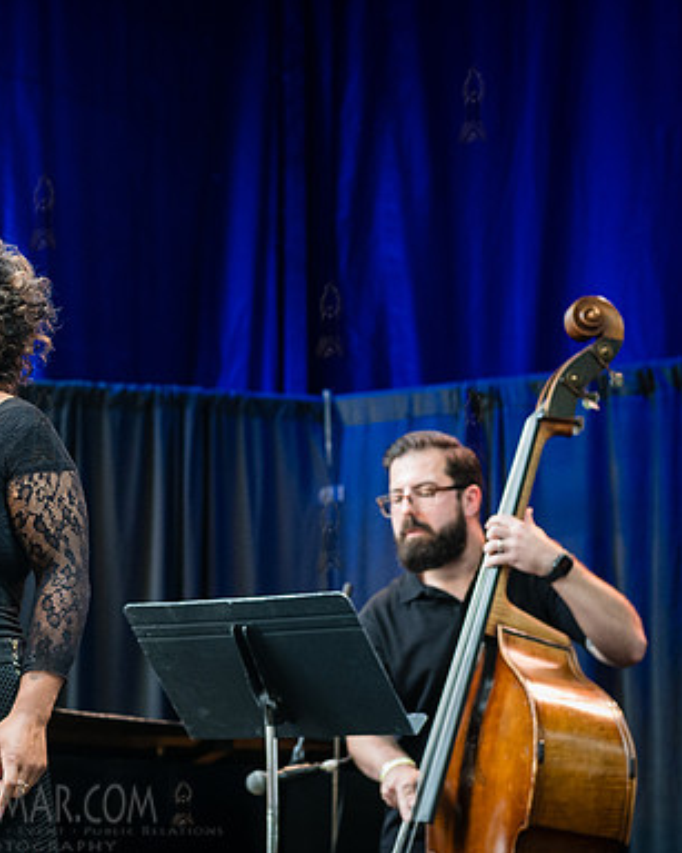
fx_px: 3029
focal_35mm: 120
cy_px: 402
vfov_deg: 16.0
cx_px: 149
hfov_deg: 12.8
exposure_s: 1/500
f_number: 4
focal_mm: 70
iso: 2000
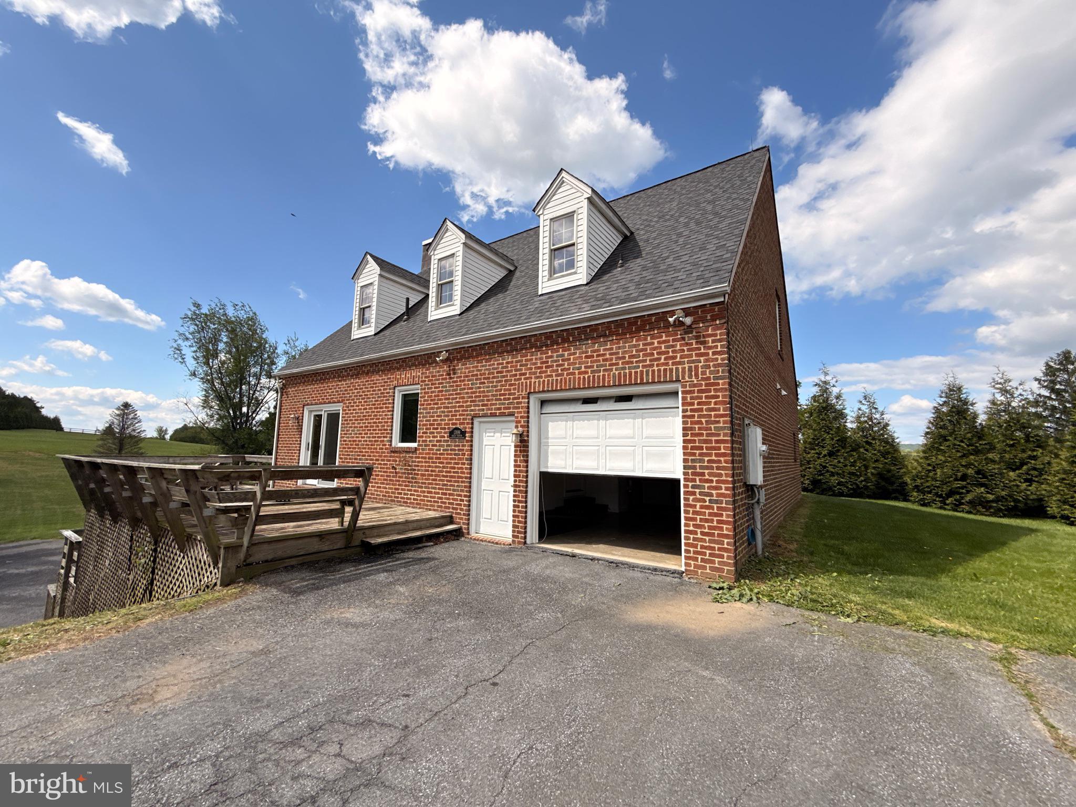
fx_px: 435
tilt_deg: +5.6
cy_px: 404
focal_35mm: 14
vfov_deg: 85.7
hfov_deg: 102.1
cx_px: 538
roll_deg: +0.4
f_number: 2.2
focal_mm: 2.22
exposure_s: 1/1285
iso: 50
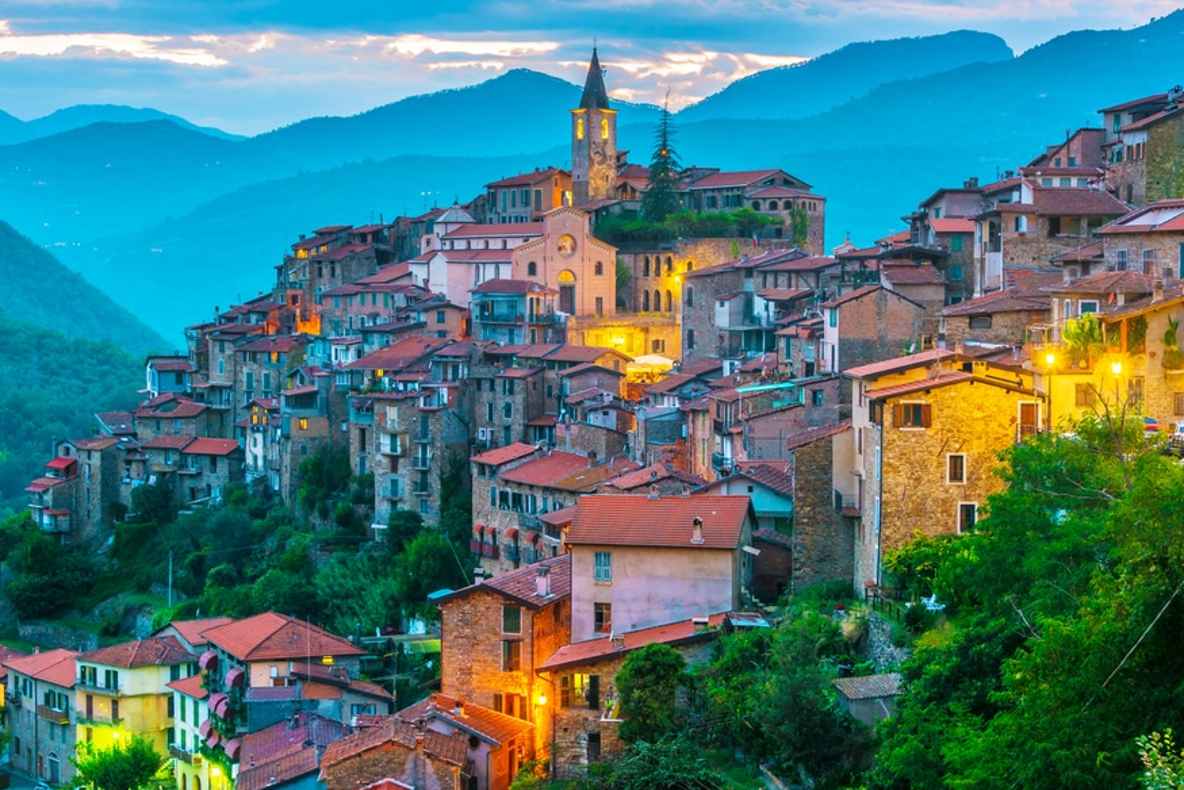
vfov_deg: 21.3
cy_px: 355
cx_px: 632
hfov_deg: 31.4
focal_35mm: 64
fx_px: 2105
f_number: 8
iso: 400
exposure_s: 1.6
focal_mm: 56
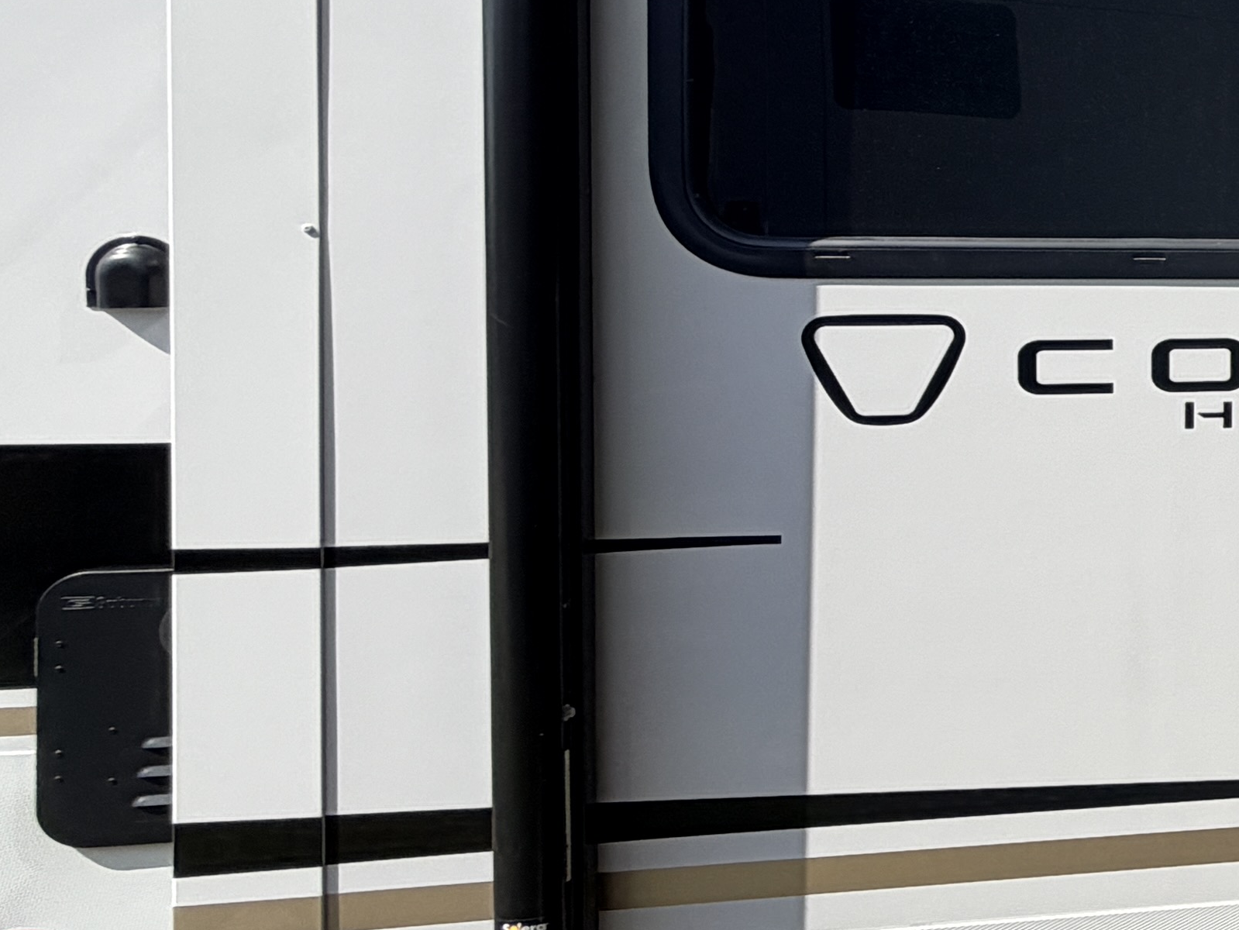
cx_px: 2014
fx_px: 1790
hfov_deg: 25.0
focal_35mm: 50
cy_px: 299
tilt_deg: -0.4
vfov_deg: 28.9
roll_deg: +1.9
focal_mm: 2.22
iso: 25
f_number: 2.2
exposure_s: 1/770
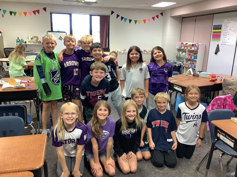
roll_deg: -1.4
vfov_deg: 45.4
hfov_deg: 58.4
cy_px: 88
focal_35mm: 31
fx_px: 212
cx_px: 118
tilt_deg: -13.7
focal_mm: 3.3
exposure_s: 1/60
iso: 160
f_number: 2.4
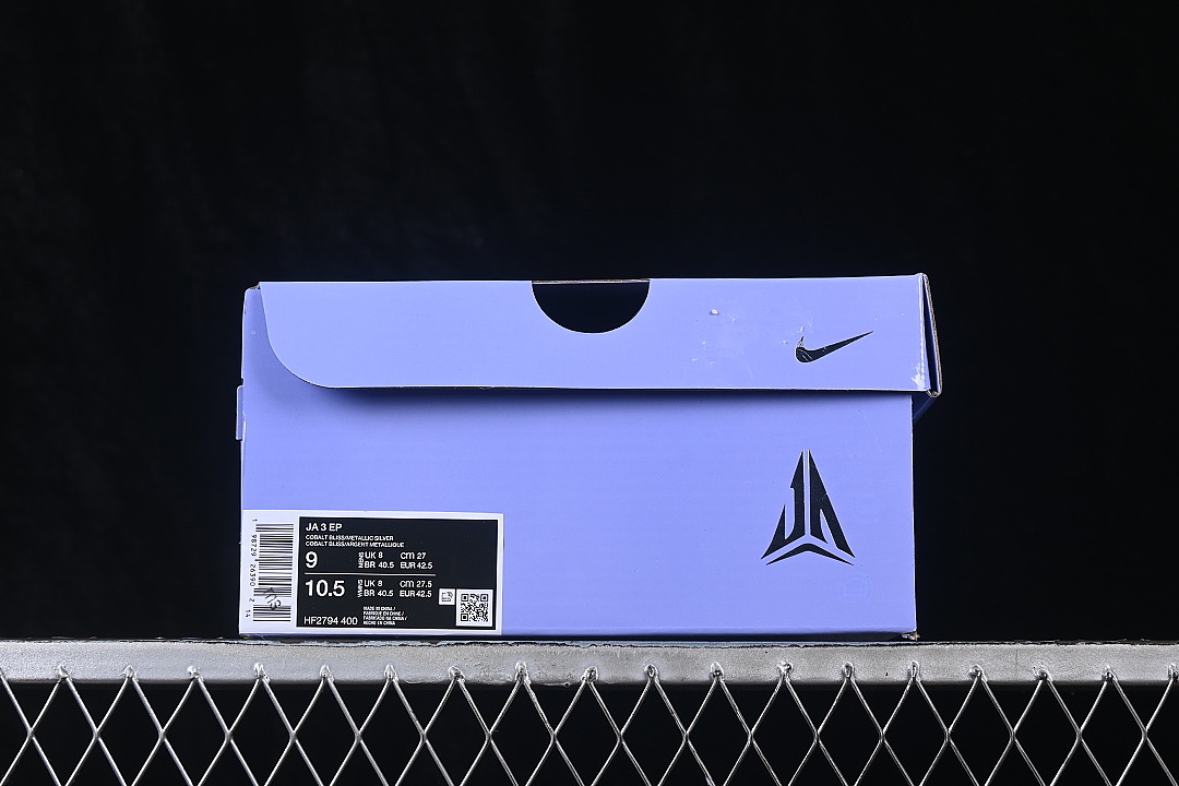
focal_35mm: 75
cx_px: 590
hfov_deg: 27.0
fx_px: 2456
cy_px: 393
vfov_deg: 18.2
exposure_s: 1/80
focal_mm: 50
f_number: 8
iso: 160
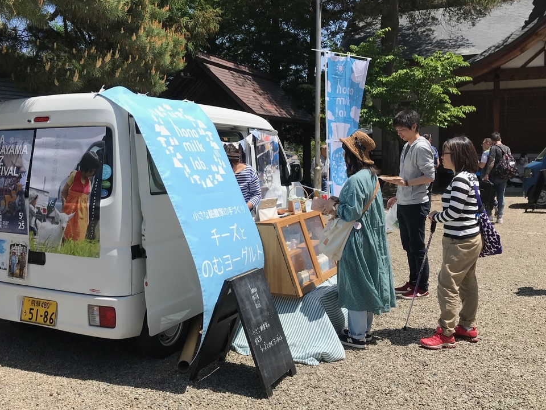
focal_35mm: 35
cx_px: 224
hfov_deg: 52.3
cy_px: 179
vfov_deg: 40.6
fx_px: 552
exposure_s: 1/2519
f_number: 1.8
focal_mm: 3.99
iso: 20
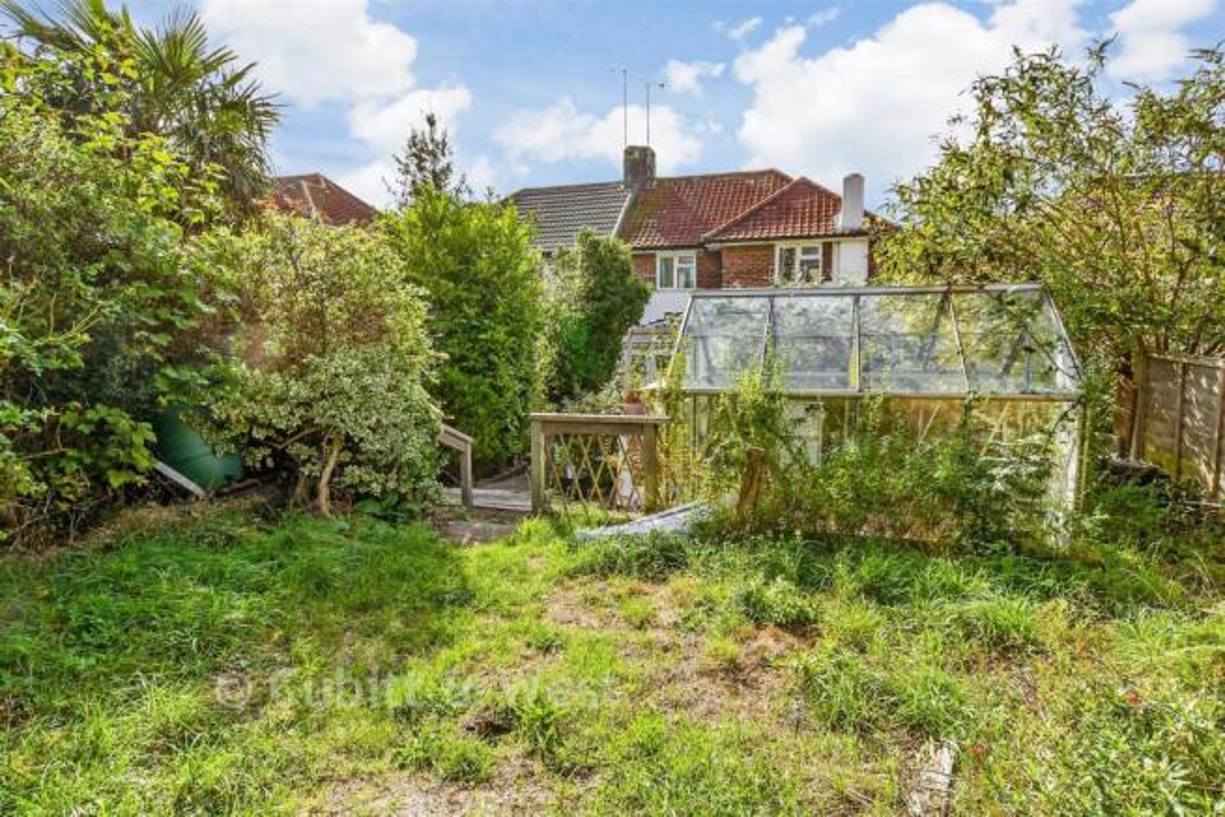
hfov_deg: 86.9
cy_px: 408
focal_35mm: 19
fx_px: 647
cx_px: 612
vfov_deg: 64.6
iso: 200
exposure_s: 1/500
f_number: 8
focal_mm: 13
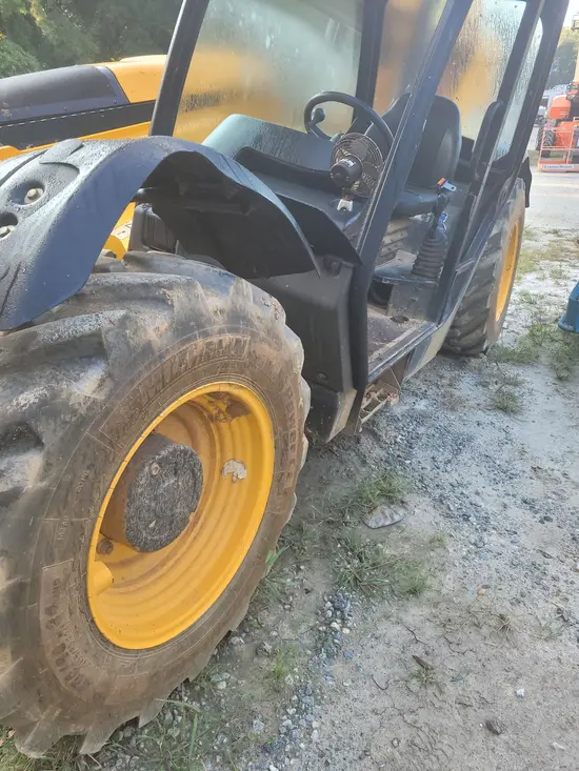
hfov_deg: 53.1
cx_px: 290
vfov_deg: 67.3
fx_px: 580
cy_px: 386
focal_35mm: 26
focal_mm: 5.4
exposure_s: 1/120
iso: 64
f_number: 1.8
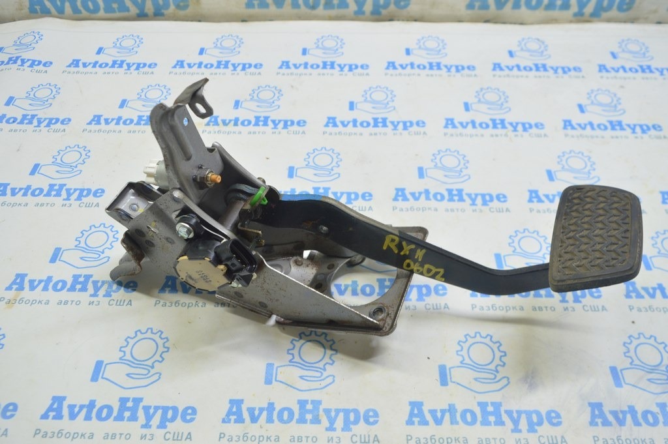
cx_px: 334
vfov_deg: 43.5
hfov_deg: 62.0
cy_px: 222
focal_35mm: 30
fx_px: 556
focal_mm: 20
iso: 400
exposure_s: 1/20
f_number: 5.6
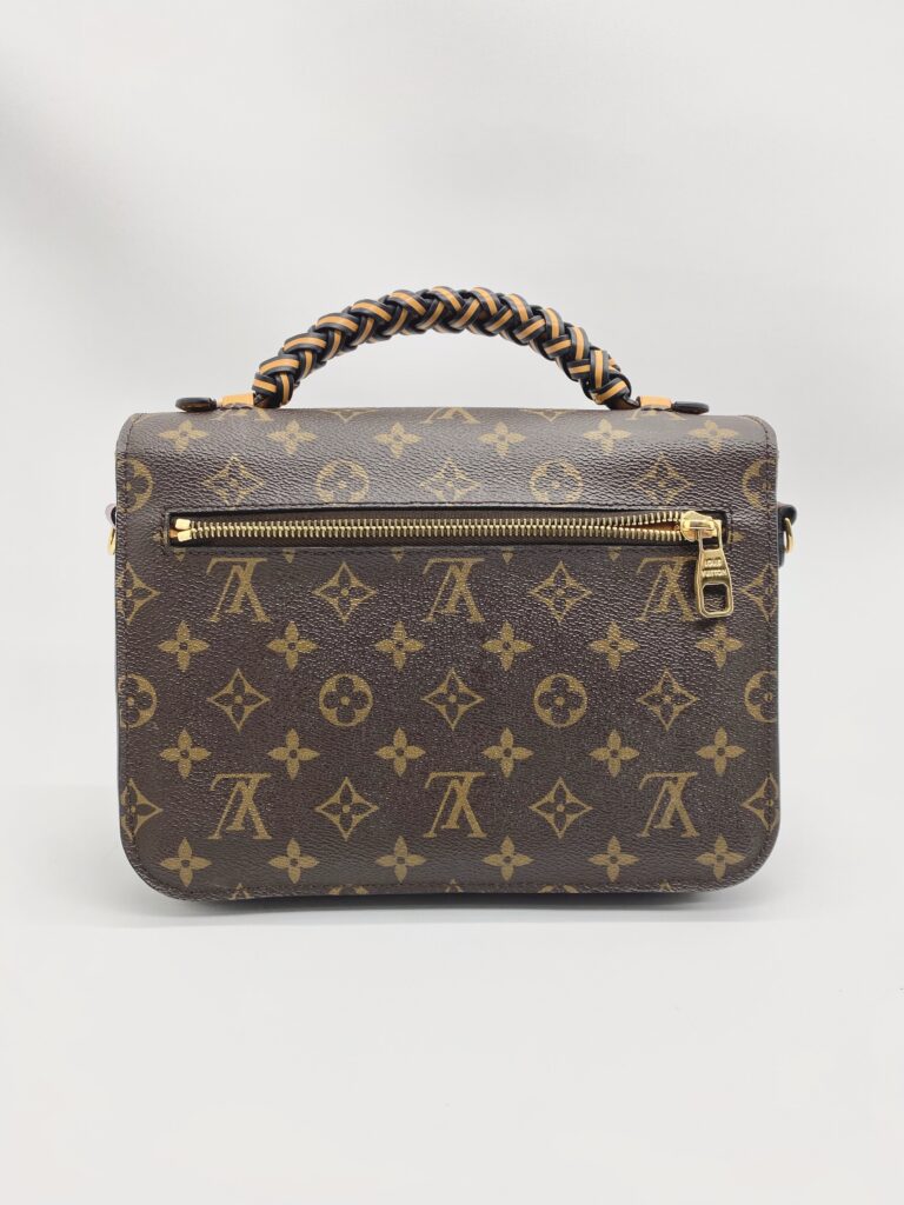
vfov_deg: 67.3
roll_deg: -0.5
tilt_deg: -12.2
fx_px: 905
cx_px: 452
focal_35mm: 26
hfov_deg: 53.1
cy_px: 602
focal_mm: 4.25
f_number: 1.8
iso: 32
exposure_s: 1/108
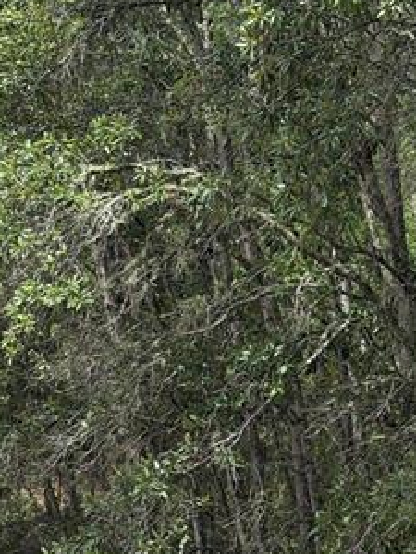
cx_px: 263
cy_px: 700
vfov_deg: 15.3
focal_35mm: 123
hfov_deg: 12.0
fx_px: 1971
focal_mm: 6.76
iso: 64
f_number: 1.78
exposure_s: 1/2667
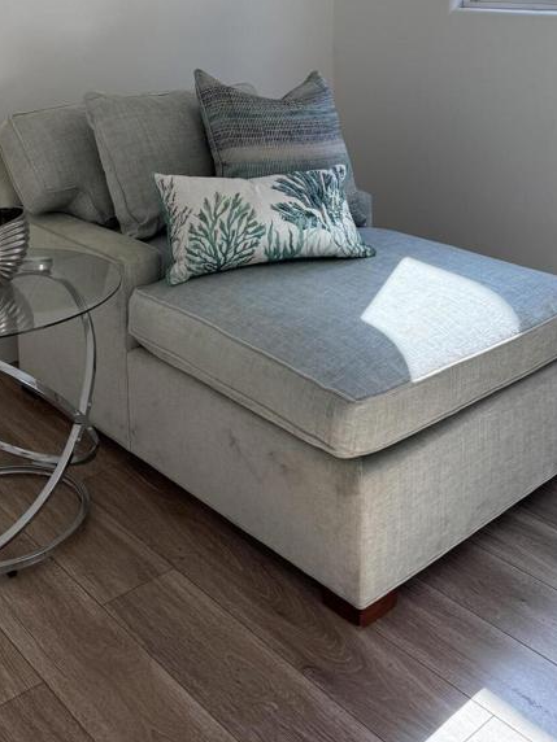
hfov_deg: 33.6
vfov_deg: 41.0
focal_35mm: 43
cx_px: 283
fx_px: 923
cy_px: 99
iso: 100
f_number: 1.78
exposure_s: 1/602
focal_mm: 6.76
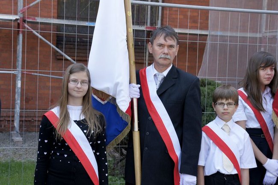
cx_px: 139
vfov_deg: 20.1
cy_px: 92
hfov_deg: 29.9
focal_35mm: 68
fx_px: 521
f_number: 7.1
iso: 400
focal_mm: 45
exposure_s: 1/250
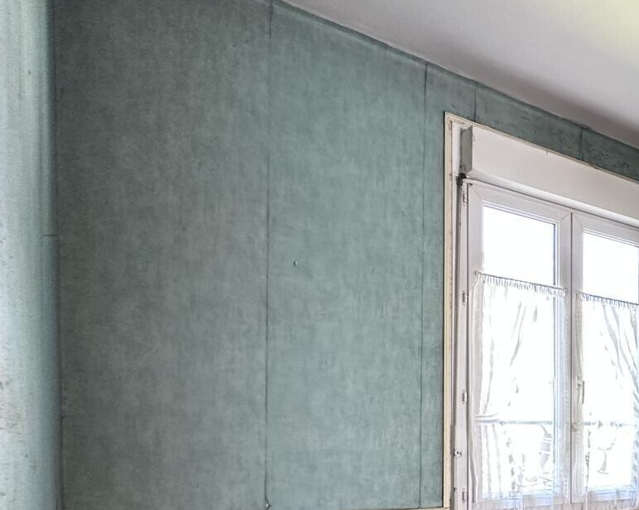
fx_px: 643
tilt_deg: -0.8
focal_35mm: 34
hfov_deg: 38.4
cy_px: 446
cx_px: 775
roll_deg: -0.5
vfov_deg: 40.5
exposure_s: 1/81
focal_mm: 2.22
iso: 320
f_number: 2.2
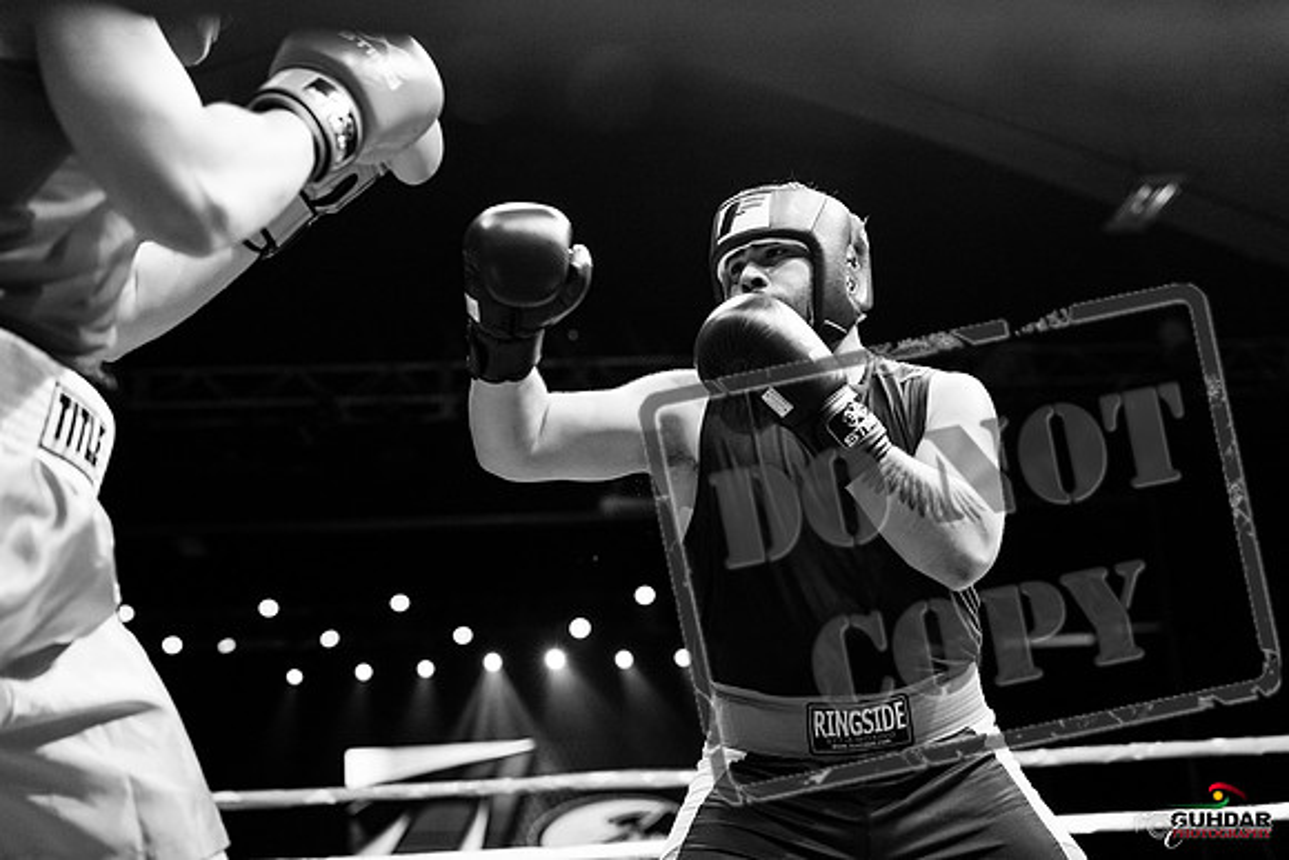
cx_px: 644
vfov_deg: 27.0
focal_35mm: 50
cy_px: 430
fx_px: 1791
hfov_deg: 39.6
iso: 4000
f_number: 2.8
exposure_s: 1/1000
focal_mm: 50
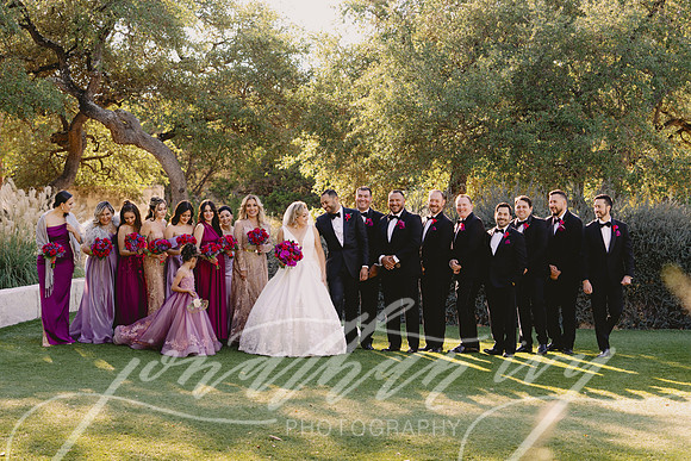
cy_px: 238
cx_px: 360
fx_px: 1411
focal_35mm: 73
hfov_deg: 27.5
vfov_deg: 18.6
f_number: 4
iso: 320
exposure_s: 1/250
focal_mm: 70
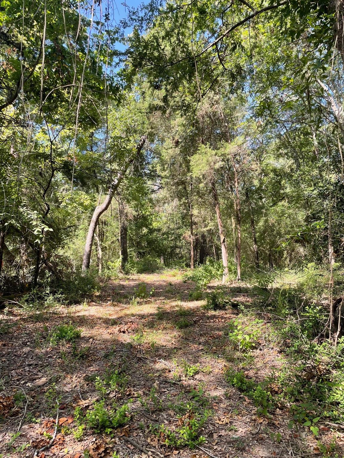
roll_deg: +0.5
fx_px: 345
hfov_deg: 53.1
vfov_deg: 67.3
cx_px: 172
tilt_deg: +5.4
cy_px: 229
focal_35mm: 26
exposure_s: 1/298
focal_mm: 4.2
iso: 32
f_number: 1.6
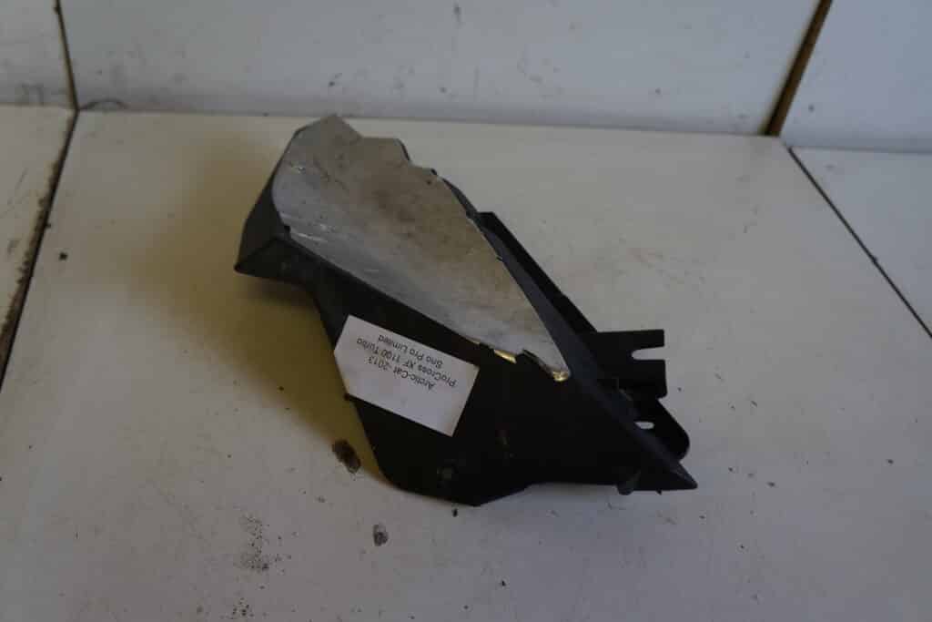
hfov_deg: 61.9
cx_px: 466
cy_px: 311
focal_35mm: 30
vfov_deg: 43.6
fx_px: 777
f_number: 4
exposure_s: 1/60
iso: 400
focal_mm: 20
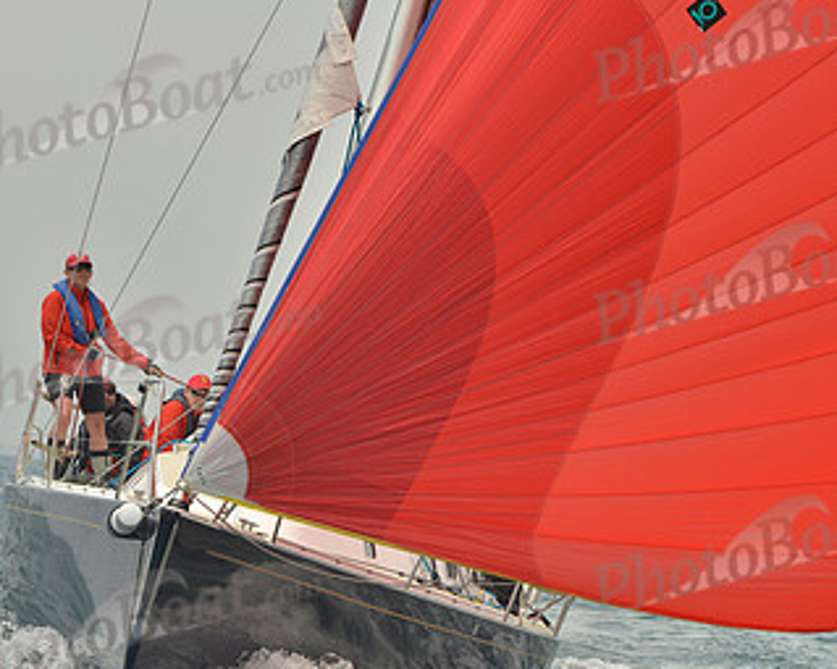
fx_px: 5498
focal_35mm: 222
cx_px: 459
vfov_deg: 7.0
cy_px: 450
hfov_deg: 8.7
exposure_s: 1/1250
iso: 280
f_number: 8
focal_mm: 130
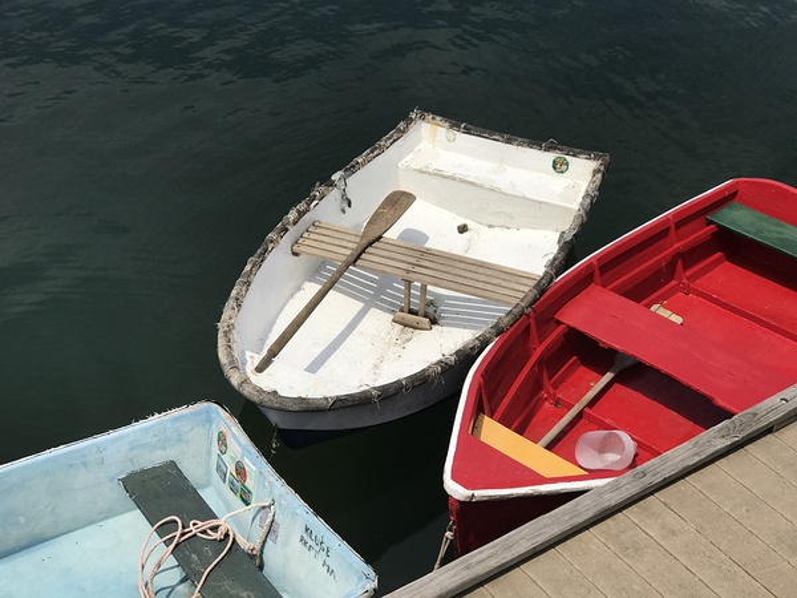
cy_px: 299
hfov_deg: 33.8
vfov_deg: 25.7
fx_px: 1312
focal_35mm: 57
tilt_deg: -35.0
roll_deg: -3.0
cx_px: 398
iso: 20
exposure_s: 1/1709
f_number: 2.8
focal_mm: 6.6
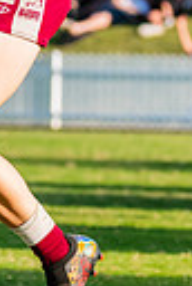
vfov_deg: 1.6
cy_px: -45
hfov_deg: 1.1
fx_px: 10415
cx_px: 3
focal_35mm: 1309
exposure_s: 1/1250
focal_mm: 220
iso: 800
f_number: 8
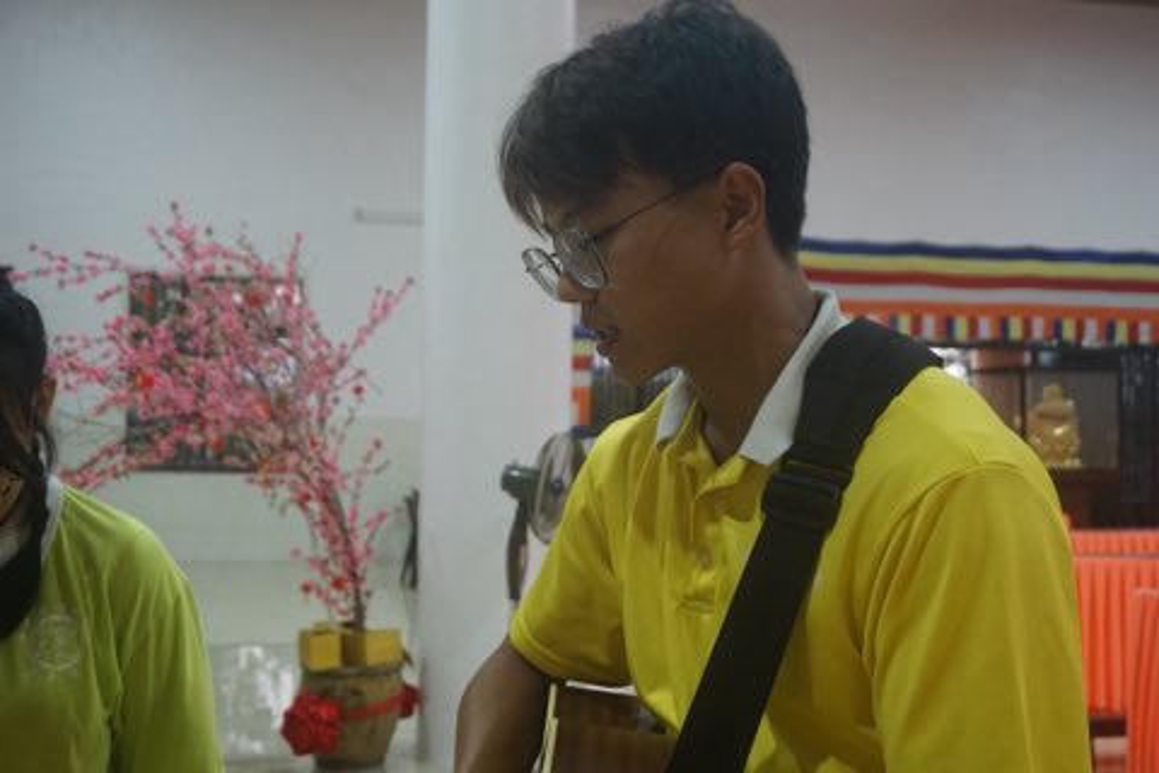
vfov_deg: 30.8
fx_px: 1400
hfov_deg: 45.0
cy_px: 386
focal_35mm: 44
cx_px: 580
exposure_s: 1/160
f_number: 4.5
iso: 1000
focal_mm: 29
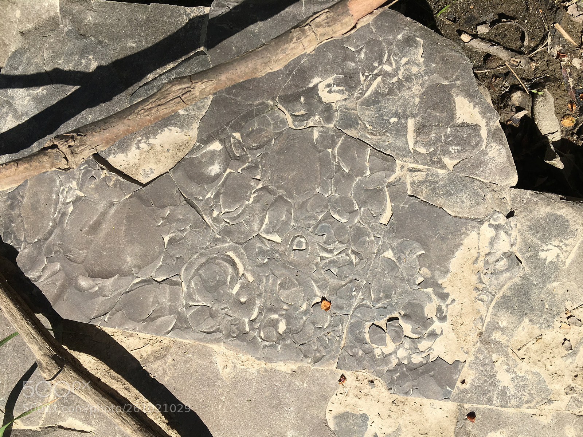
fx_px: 488
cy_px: 218
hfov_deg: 61.7
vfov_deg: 48.2
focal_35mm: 29
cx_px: 292
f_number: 2.2
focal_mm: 4.15
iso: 25
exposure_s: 1/1326
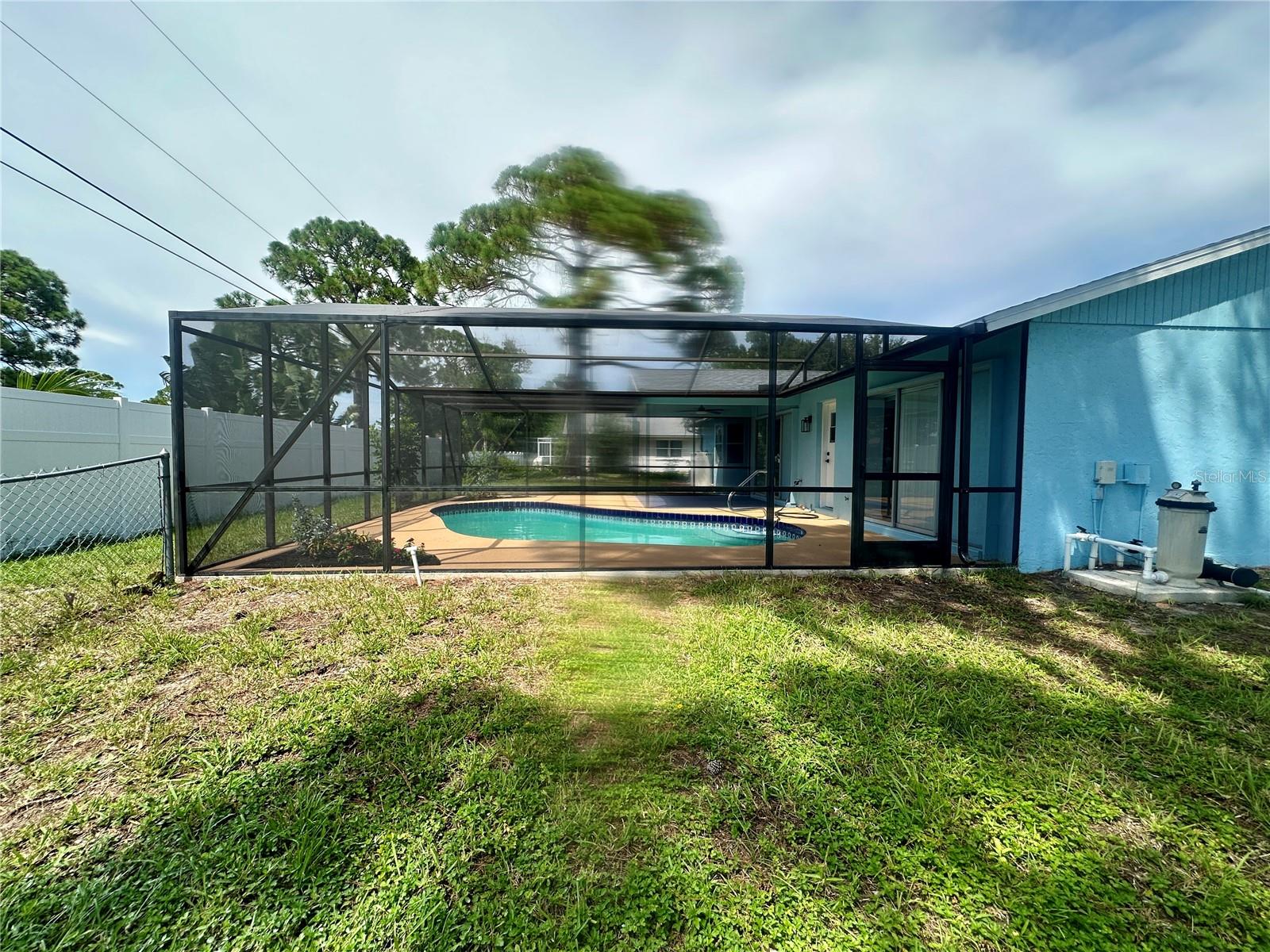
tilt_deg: -0.9
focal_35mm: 14
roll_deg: -1.5
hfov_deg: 102.1
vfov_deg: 85.7
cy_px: 476
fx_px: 514
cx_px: 635
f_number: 2.2
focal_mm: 2.22
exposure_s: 1/812
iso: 40
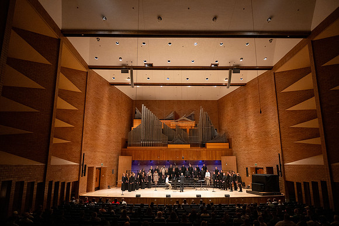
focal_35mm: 24
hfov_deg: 72.7
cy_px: 113
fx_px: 230
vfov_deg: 52.3
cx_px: 168
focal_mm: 24
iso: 3200
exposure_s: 1/500
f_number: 2.8
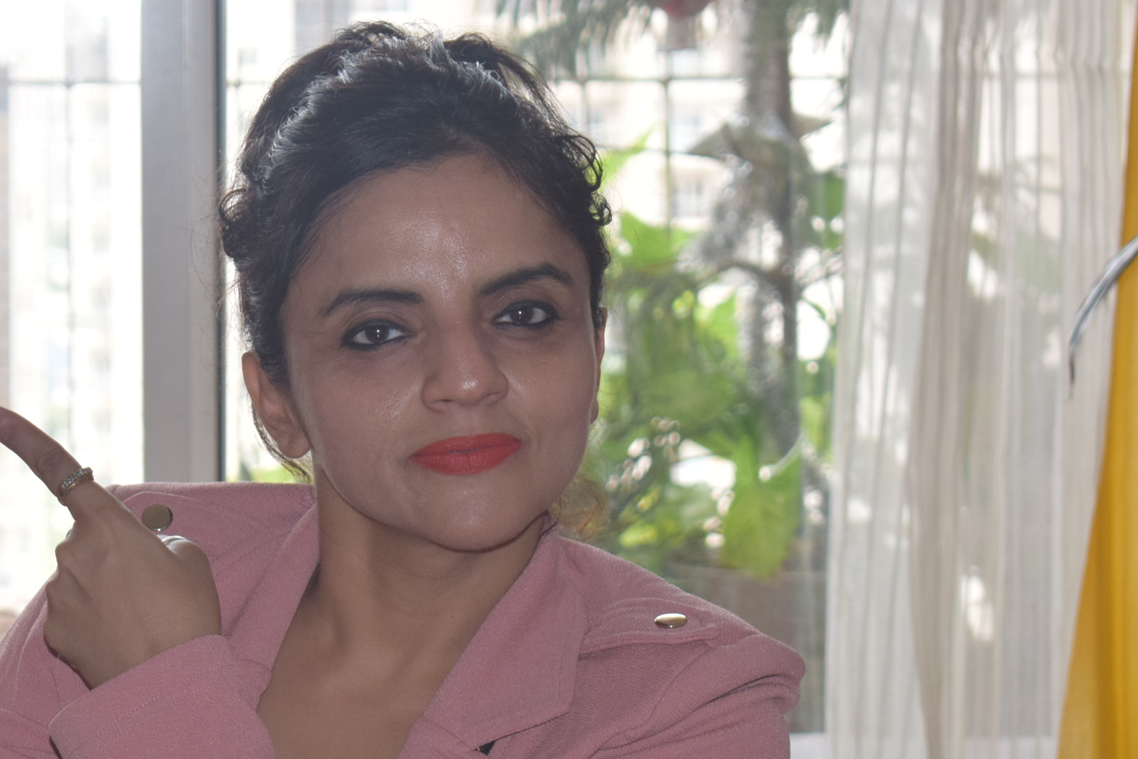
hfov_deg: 14.3
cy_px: 503
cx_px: 237
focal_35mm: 143
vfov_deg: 9.6
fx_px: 4517
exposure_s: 1/125
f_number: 5.6
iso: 720
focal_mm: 55
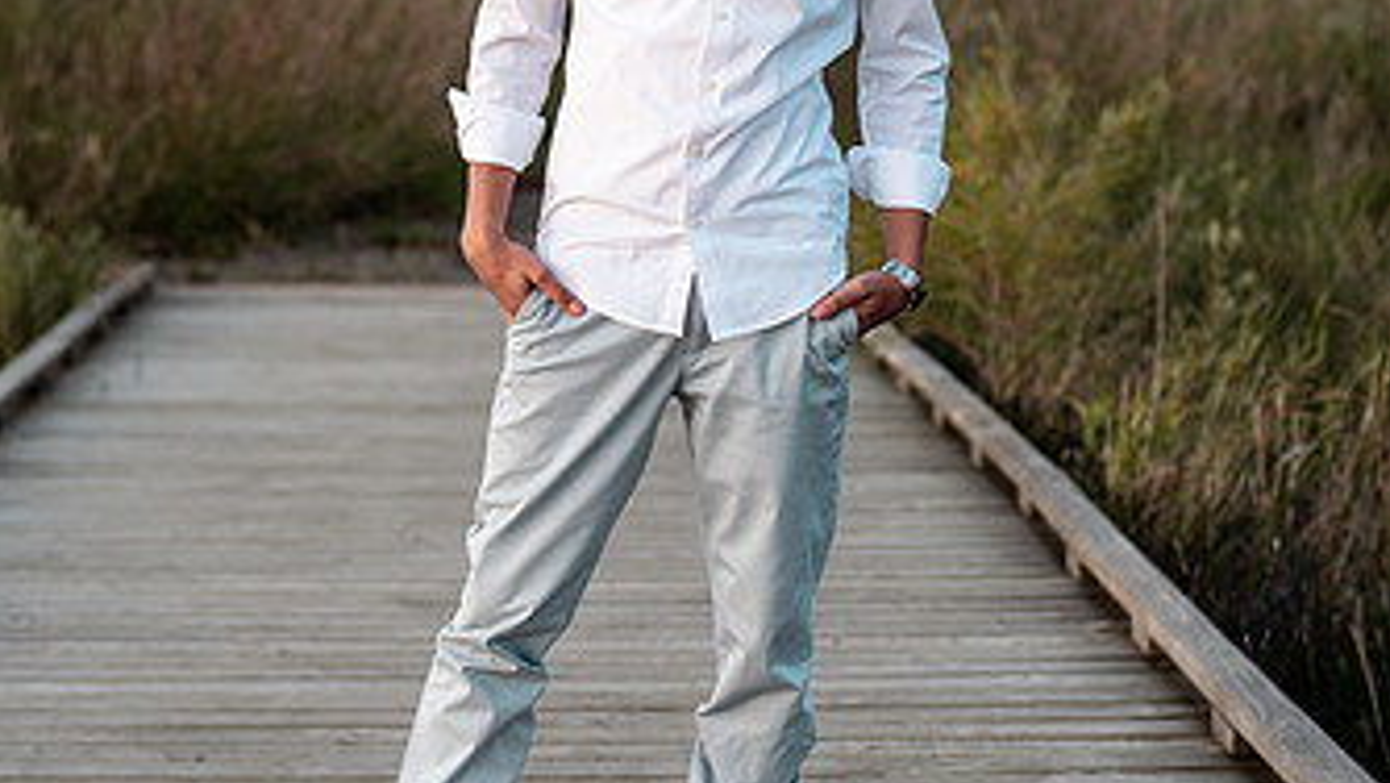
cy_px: 229
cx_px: 693
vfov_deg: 9.6
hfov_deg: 17.0
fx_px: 4645
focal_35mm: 126
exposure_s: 1/100
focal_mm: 43
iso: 200
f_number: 2
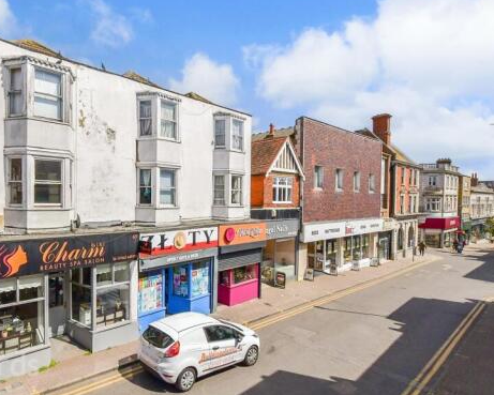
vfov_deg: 68.1
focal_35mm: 20
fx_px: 292
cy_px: 205
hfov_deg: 76.7
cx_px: 148
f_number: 9
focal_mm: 10
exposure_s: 1/4000
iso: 1000
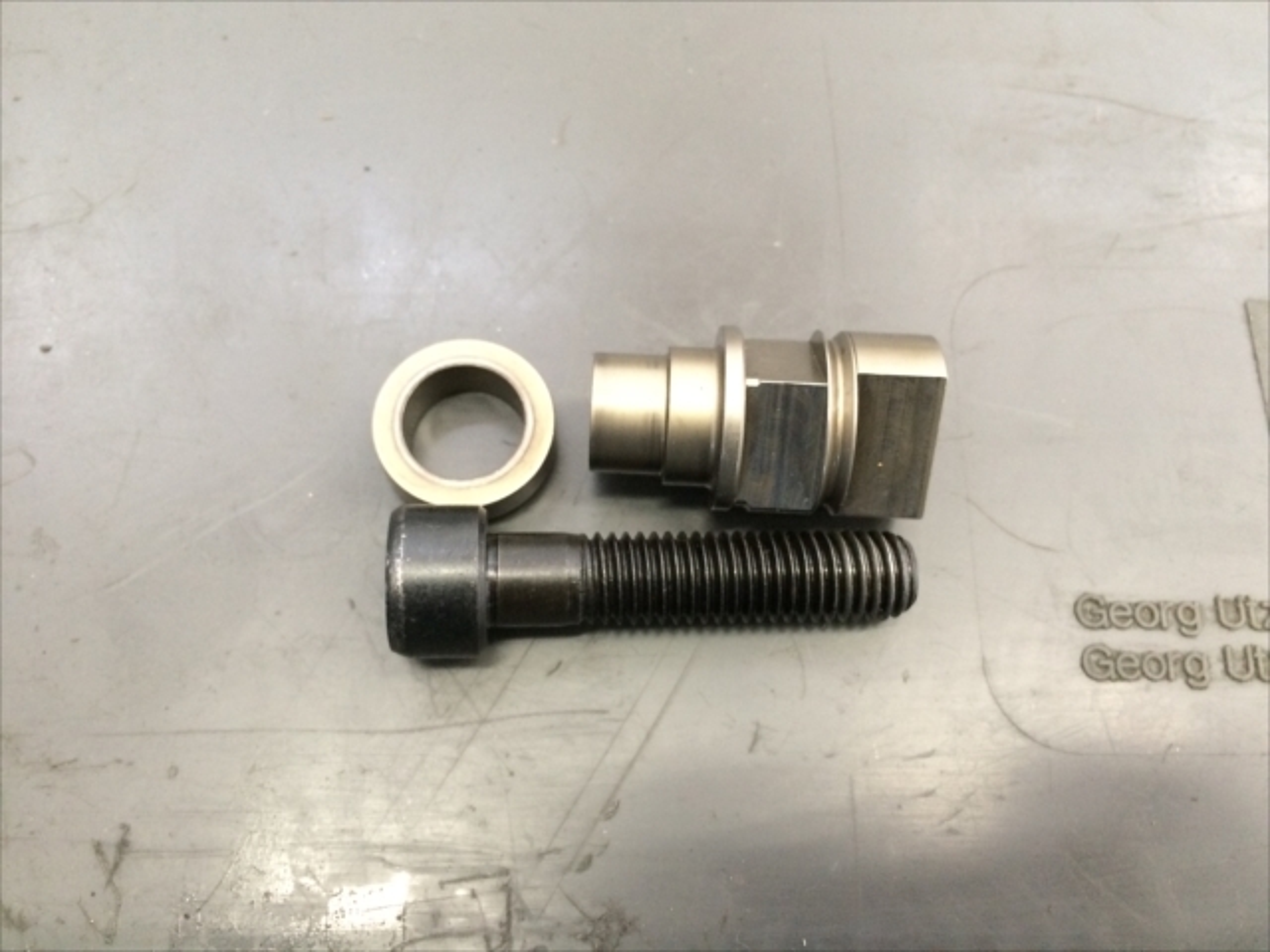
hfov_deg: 61.7
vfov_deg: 48.2
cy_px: 476
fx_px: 1064
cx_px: 635
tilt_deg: -73.2
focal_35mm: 29
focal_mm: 4.15
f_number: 2.2
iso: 250
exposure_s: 1/30
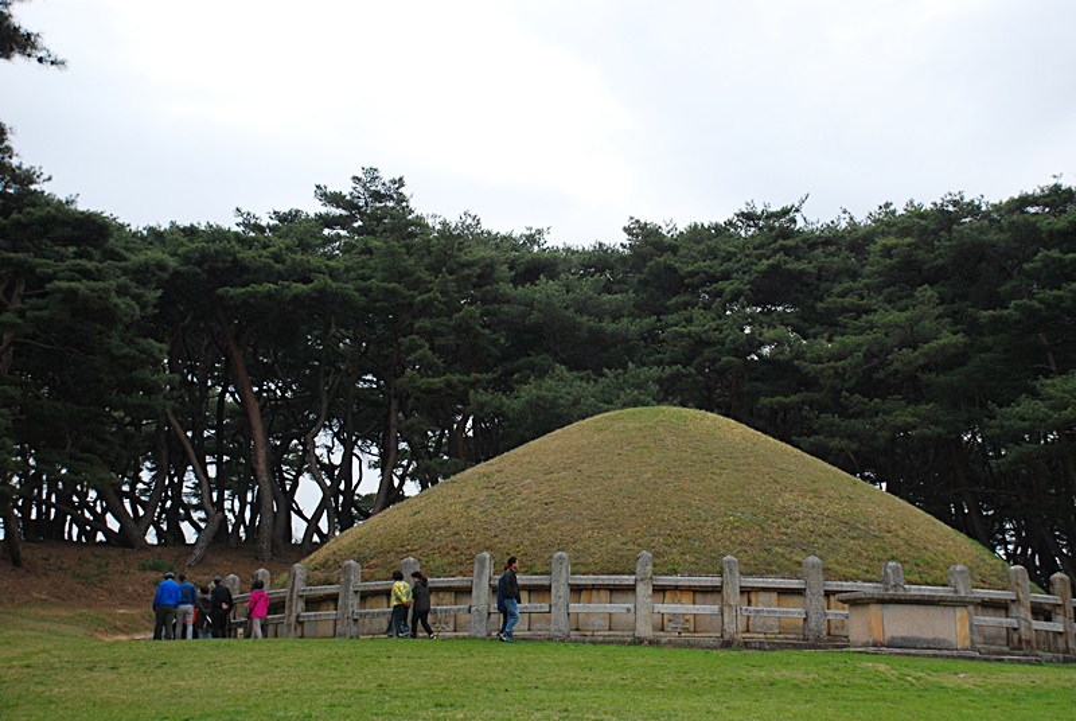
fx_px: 1571
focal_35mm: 52
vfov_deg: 25.8
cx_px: 538
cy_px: 360
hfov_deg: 37.8
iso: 400
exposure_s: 1/125
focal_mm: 35
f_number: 6.3
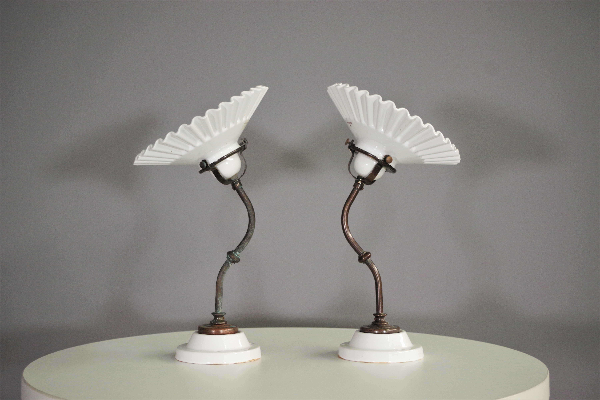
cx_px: 300
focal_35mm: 46
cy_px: 200
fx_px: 767
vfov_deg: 29.2
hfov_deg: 42.7
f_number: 4
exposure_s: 1/125
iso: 800
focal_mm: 30.63
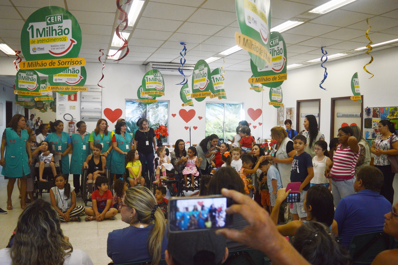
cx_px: 199
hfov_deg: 62.0
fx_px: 331
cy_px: 132
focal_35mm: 30
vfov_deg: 43.5
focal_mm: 20
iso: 800
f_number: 3.5
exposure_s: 1/500
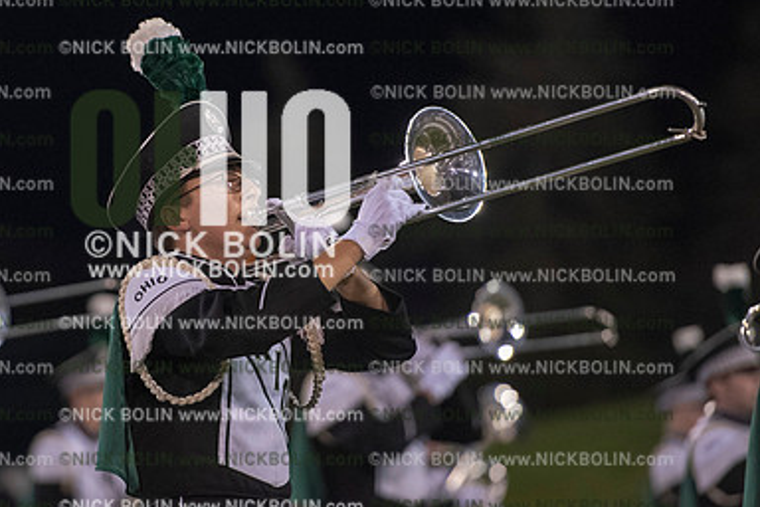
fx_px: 6375
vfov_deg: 4.6
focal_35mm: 302
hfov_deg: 6.8
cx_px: 210
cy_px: 185
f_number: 3.2
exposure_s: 1/1250
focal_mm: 200
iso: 5000
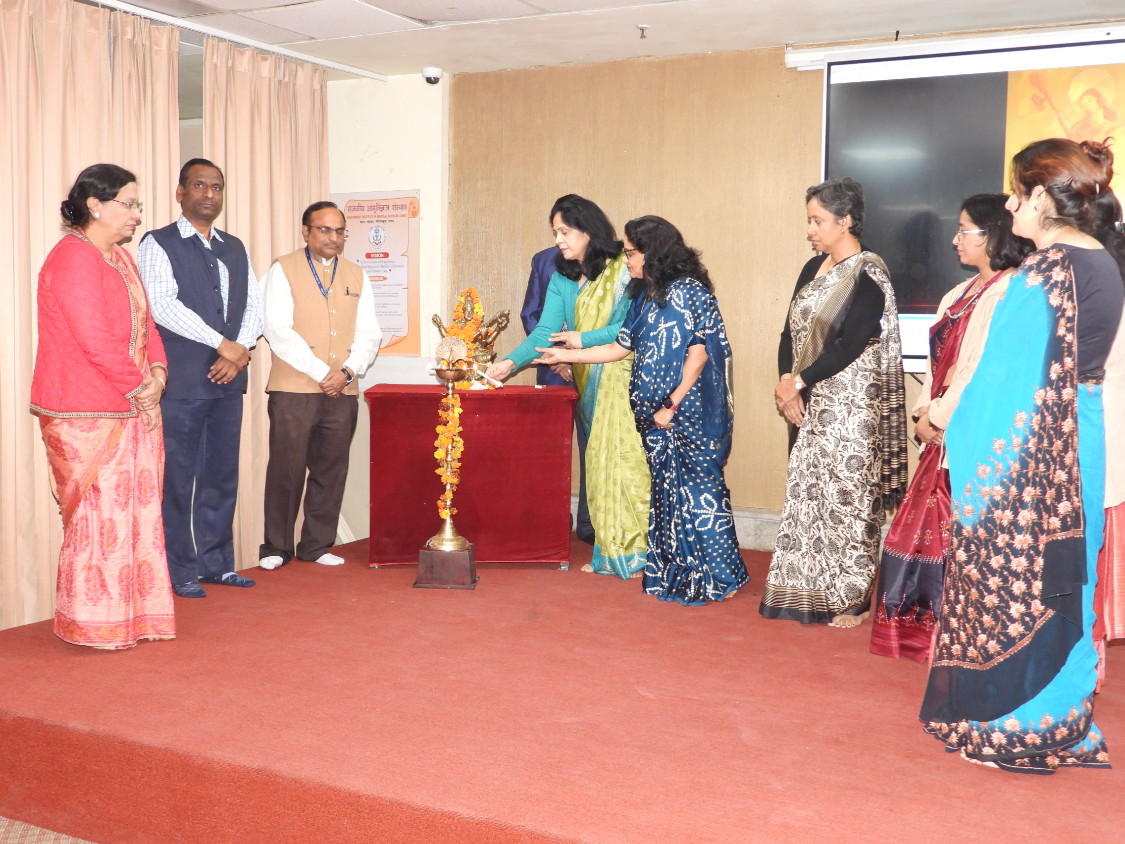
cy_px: 422
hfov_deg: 49.0
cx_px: 562
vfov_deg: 37.7
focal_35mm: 38
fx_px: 1235
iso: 320
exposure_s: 1/30
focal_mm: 6.8
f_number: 3.2
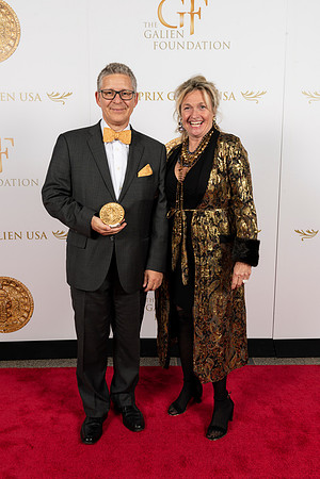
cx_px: 160
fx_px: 453
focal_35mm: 34
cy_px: 240
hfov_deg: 38.9
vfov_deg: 55.8
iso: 64
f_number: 11
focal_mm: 34
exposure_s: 1/125
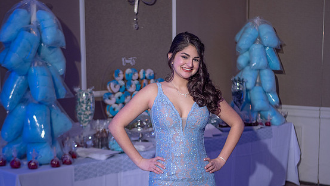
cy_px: 123
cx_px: 169
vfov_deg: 21.0
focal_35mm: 57
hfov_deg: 36.6
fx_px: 499
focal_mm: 25
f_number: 1.7
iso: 500
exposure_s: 1/80
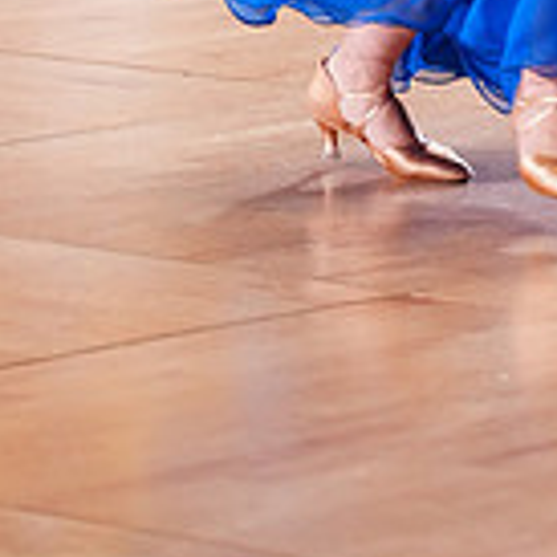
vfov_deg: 4.3
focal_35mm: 406
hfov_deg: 4.3
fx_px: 7391
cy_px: -447
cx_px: 579
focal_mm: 113
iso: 2000
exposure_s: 1/500
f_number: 2.8
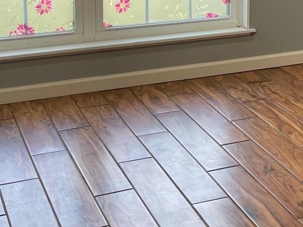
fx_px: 814
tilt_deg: -6.2
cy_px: -46
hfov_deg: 18.9
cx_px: 436
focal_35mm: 93
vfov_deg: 15.3
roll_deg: -1.0
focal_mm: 4.2
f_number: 1.6
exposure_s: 1/120
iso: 80
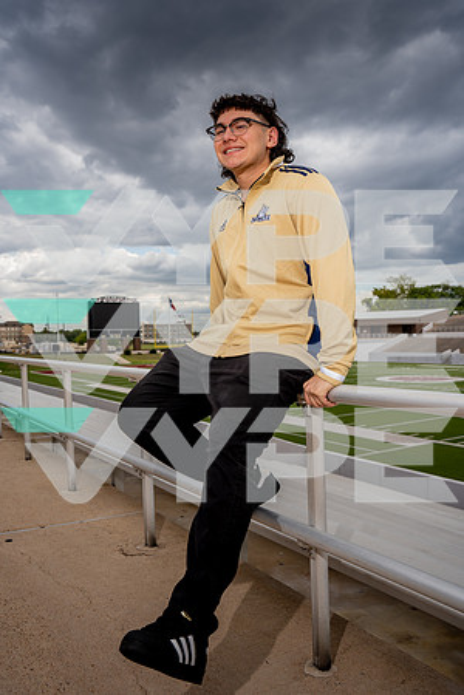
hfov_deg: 41.1
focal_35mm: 32
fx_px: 619
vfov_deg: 58.7
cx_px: 232
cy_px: 348
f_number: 6.3
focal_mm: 32
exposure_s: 1/250
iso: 80
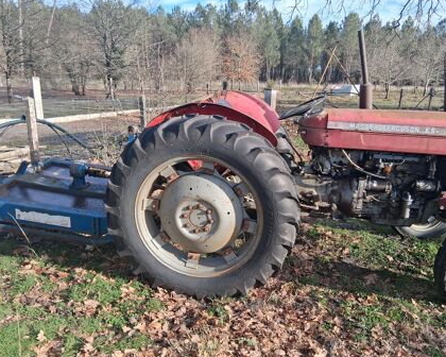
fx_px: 383
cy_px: 188
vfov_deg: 50.0
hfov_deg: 60.4
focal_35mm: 29
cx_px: 230
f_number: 1.8
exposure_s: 1/237
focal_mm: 3.98
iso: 25
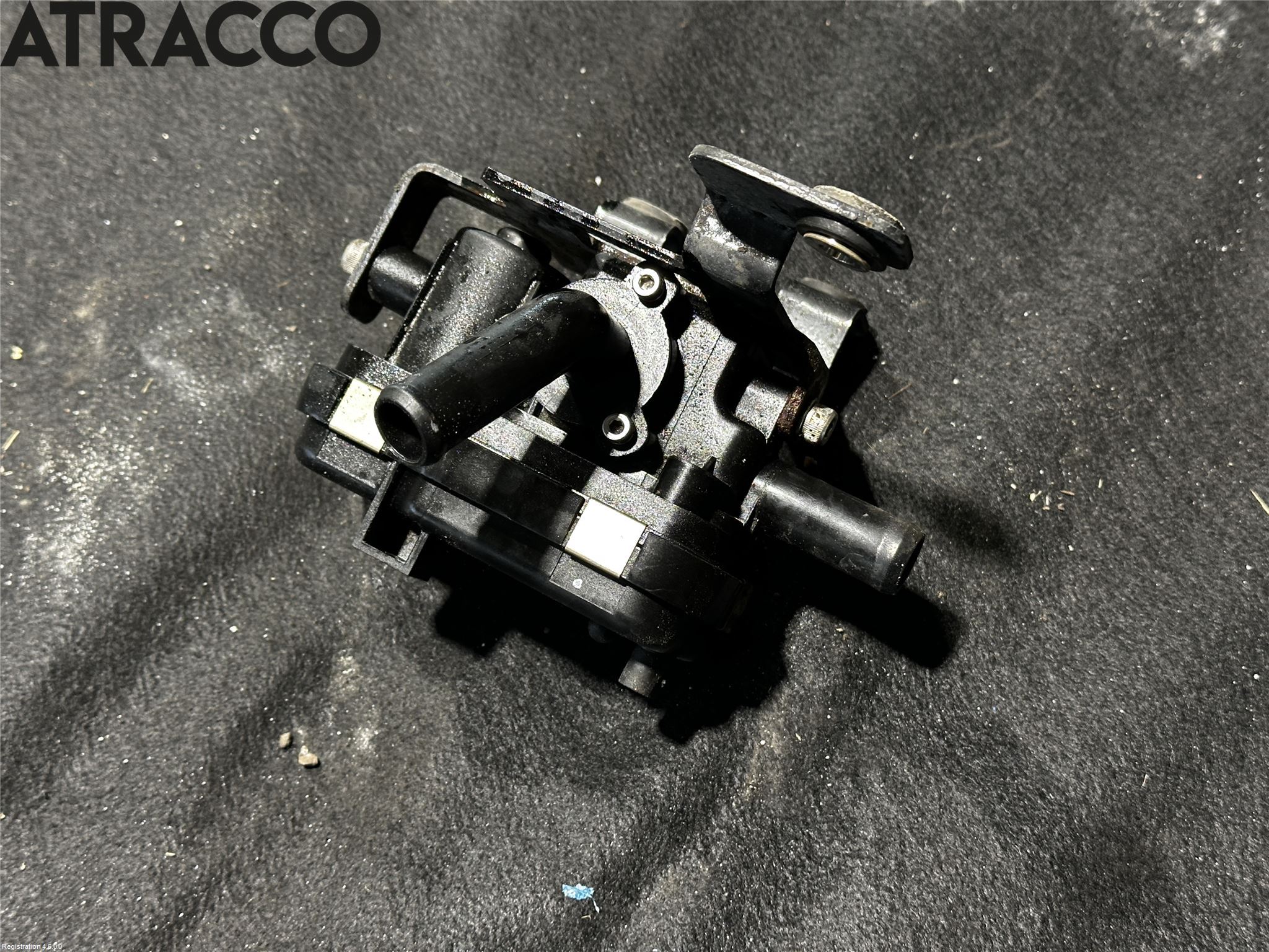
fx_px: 1760
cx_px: 634
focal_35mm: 48
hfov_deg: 39.7
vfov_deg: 30.3
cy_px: 476
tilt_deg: -60.2
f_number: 1.78
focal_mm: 6.86
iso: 200
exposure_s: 1/33
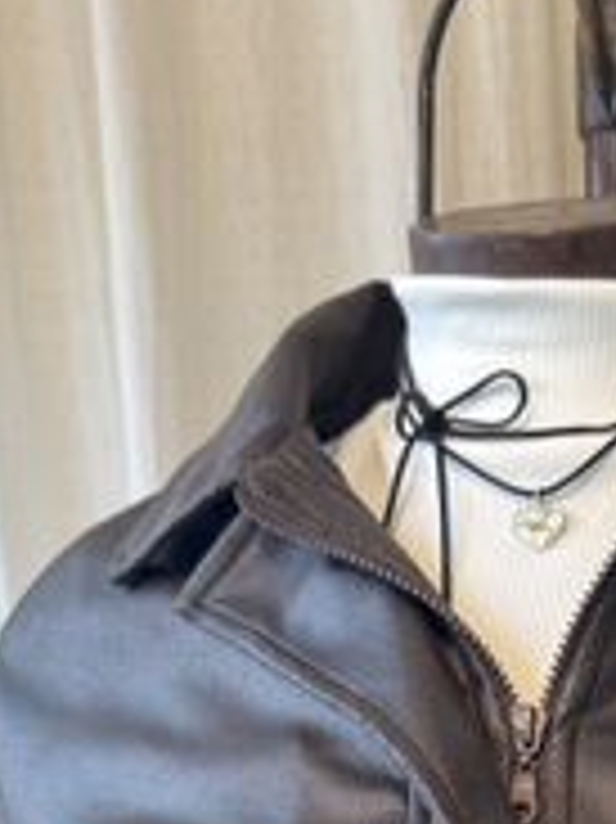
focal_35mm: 70
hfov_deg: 20.2
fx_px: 1663
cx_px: 638
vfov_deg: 24.9
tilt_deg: -10.9
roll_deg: +2.5
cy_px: 1002
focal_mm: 6.76
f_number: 1.78
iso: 160
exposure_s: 1/50
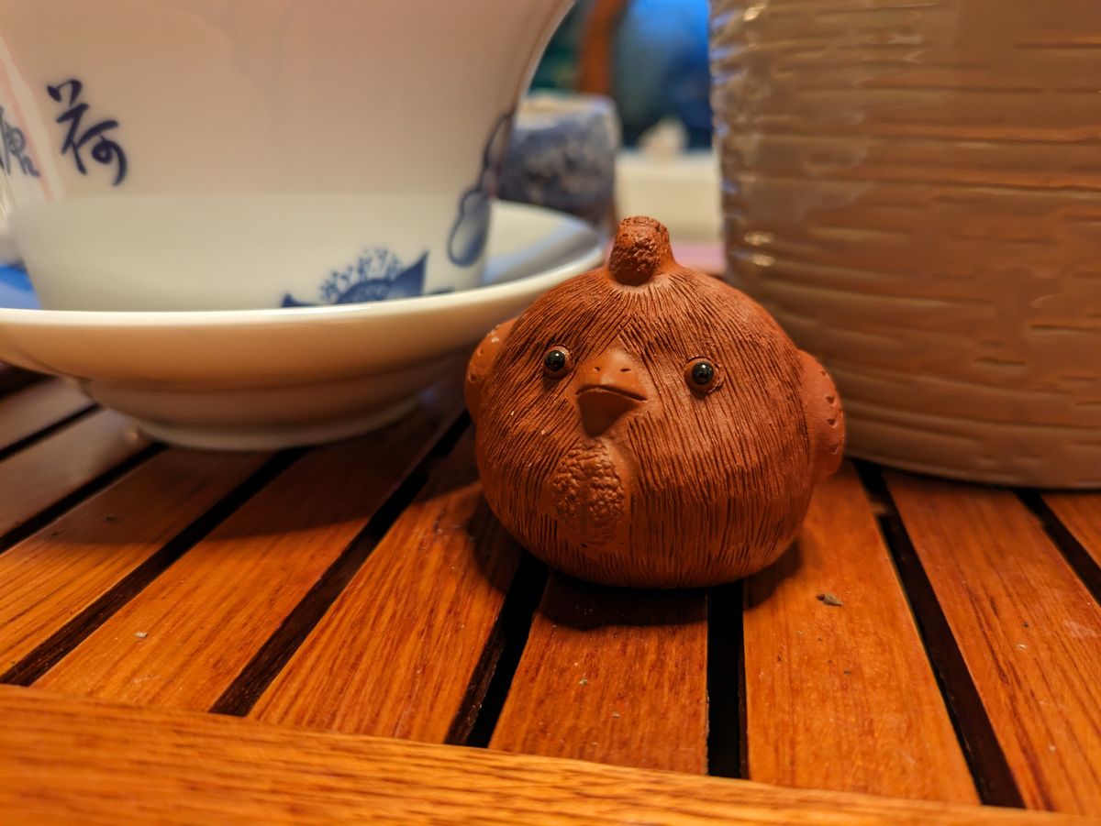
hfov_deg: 69.4
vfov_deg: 54.9
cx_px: 550
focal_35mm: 25
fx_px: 795
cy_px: 413
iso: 278
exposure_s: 1/40
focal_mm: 5.43
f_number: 1.89
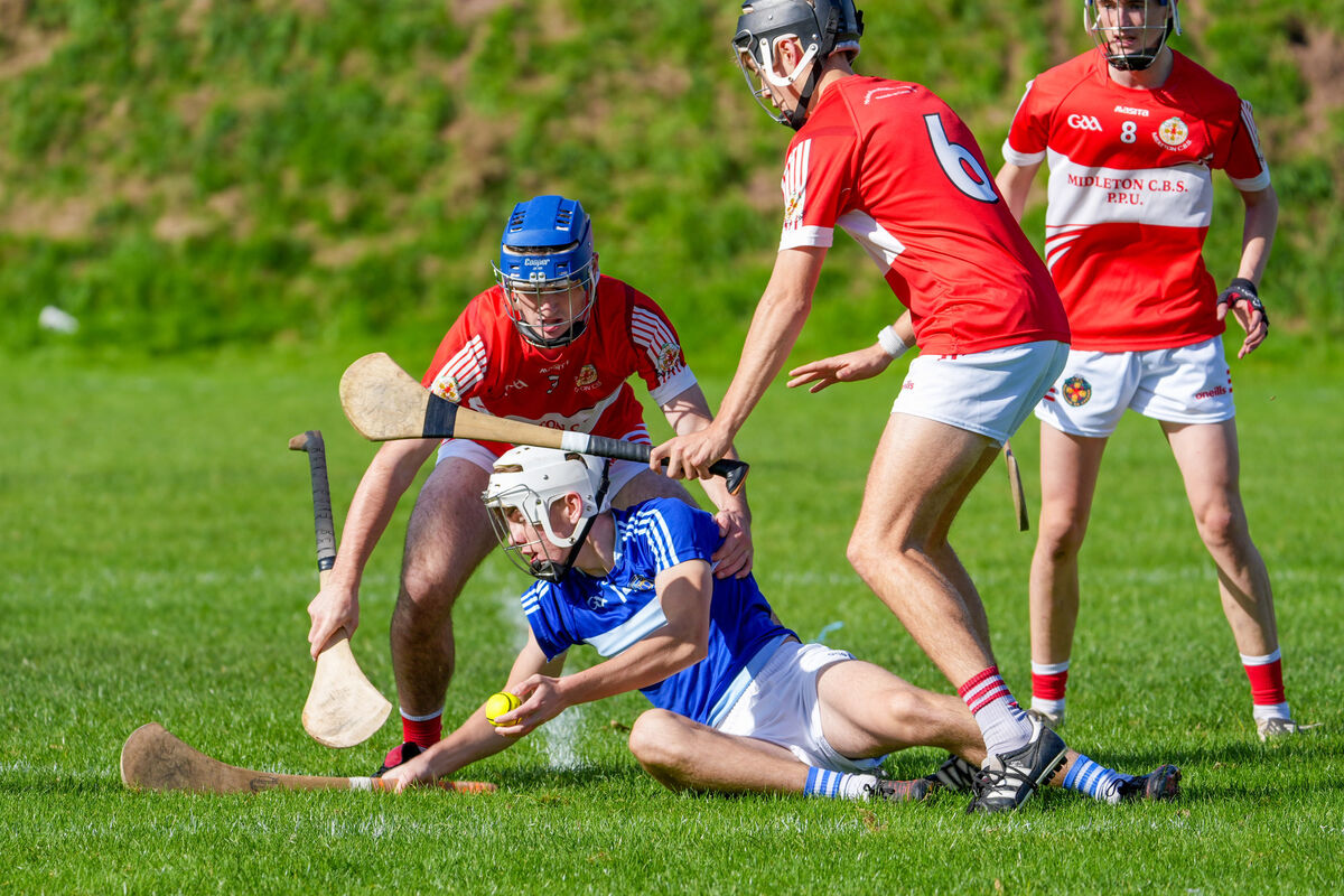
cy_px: 448
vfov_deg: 4.3
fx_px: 11871
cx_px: 672
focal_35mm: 318
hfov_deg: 6.5
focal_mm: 318
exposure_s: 1/800
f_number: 6.3
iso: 200
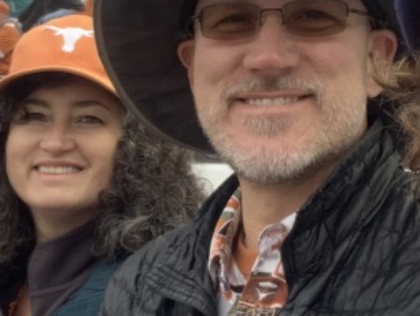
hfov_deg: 18.2
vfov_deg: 13.8
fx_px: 1299
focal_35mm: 107
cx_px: 69
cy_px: 202
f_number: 2.2
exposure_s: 1/121
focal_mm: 2.87
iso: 25
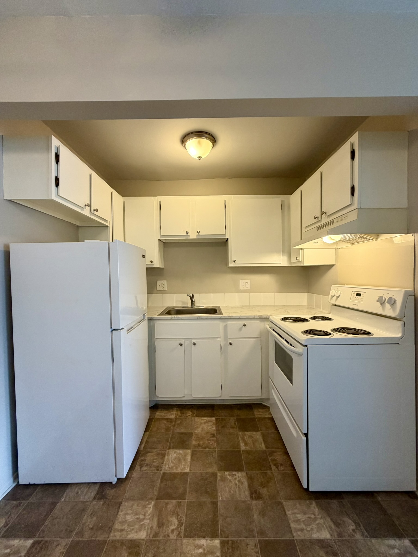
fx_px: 225
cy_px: 278
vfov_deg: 102.1
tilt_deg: -1.4
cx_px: 209
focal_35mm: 14
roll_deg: +0.6
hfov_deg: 85.7
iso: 200
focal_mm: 2.22
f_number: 2.2
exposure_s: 1/60
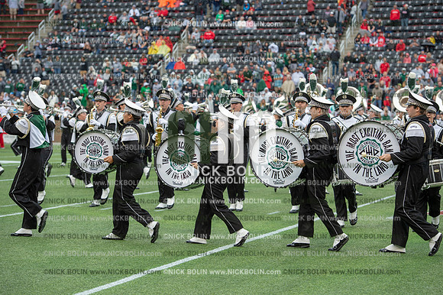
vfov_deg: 13.0
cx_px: 222
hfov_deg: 19.5
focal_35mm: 105
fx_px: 1291
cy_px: 148
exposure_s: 1/500
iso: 400
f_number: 4
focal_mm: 105
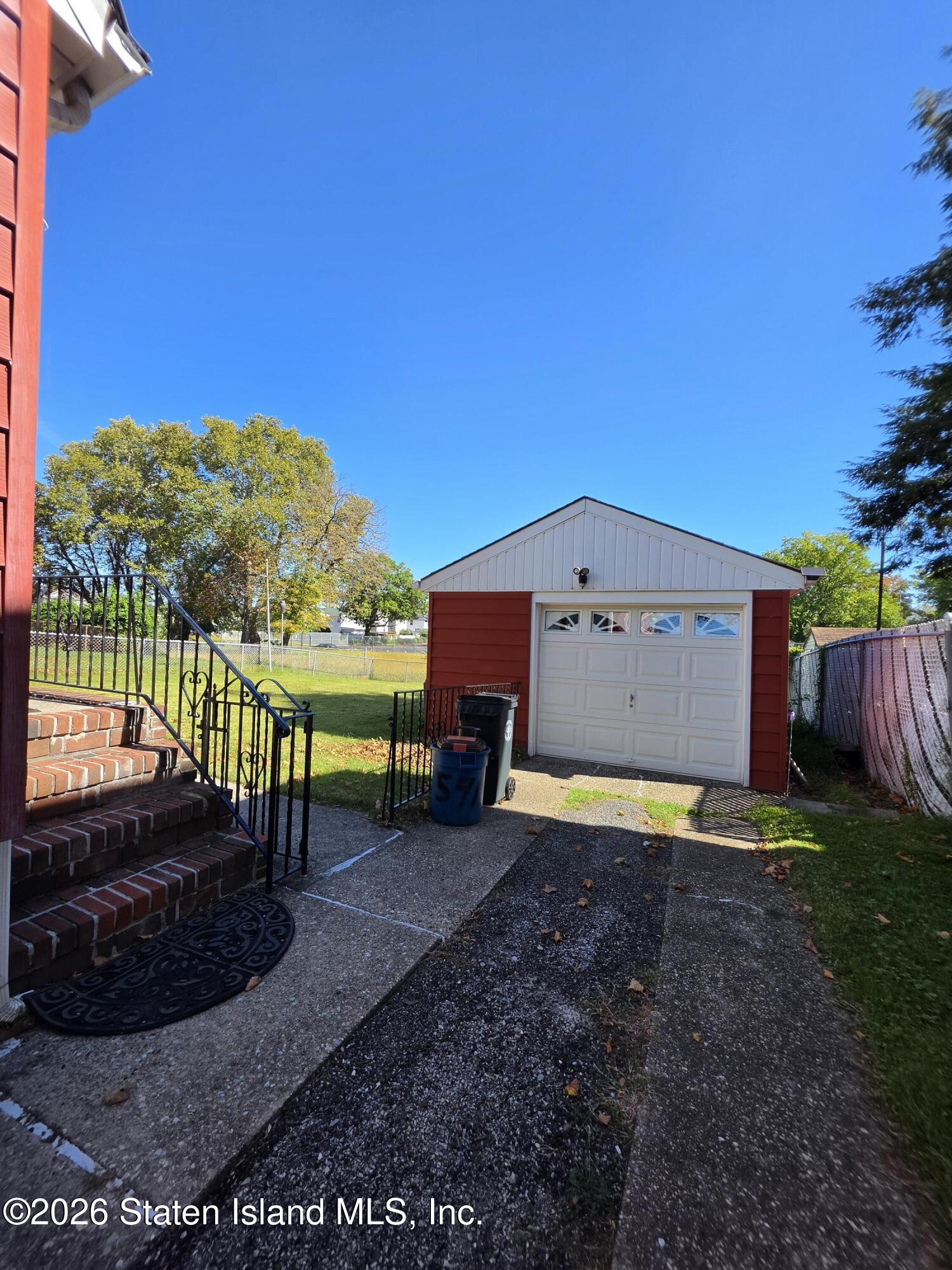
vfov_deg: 106.2
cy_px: 635
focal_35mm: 13
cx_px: 476
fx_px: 477
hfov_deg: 89.9
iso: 32
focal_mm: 2.2
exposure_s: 1/801
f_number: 1.9
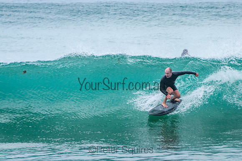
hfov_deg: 3.7
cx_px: 146
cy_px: 79
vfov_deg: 2.5
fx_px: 3700
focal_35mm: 550
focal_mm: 400
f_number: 8
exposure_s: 1/2000
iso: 500
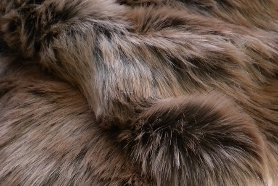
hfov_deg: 29.2
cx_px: 168
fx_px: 533
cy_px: 90
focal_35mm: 69
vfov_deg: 19.7
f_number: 3.5
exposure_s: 1/72.8
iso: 400
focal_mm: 7.4
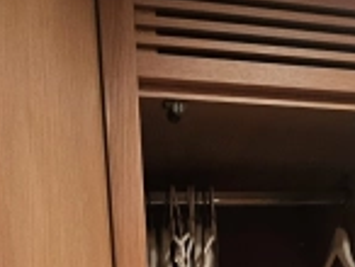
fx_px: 503
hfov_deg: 38.7
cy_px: 443
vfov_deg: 22.1
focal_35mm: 49
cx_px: 207
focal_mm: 2.2
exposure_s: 1/40
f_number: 2.2
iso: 320
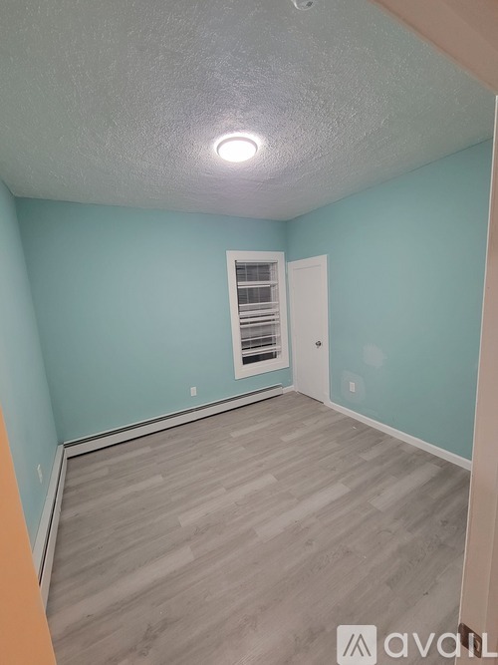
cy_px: 332
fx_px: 249
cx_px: 249
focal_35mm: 13
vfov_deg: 106.2
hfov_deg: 89.9
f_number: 2.2
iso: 500
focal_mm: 2.2
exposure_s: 1/30
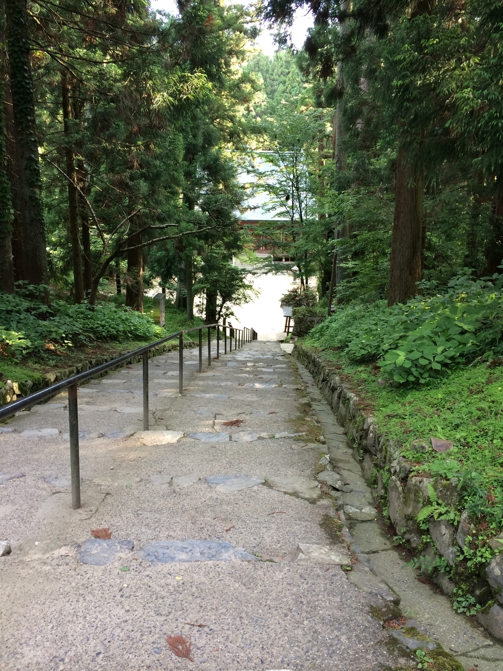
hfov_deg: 48.2
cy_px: 336
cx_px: 252
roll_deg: -1.0
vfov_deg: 61.7
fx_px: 562
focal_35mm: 29
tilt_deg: -17.2
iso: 40
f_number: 2.2
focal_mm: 4.15
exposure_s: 1/30
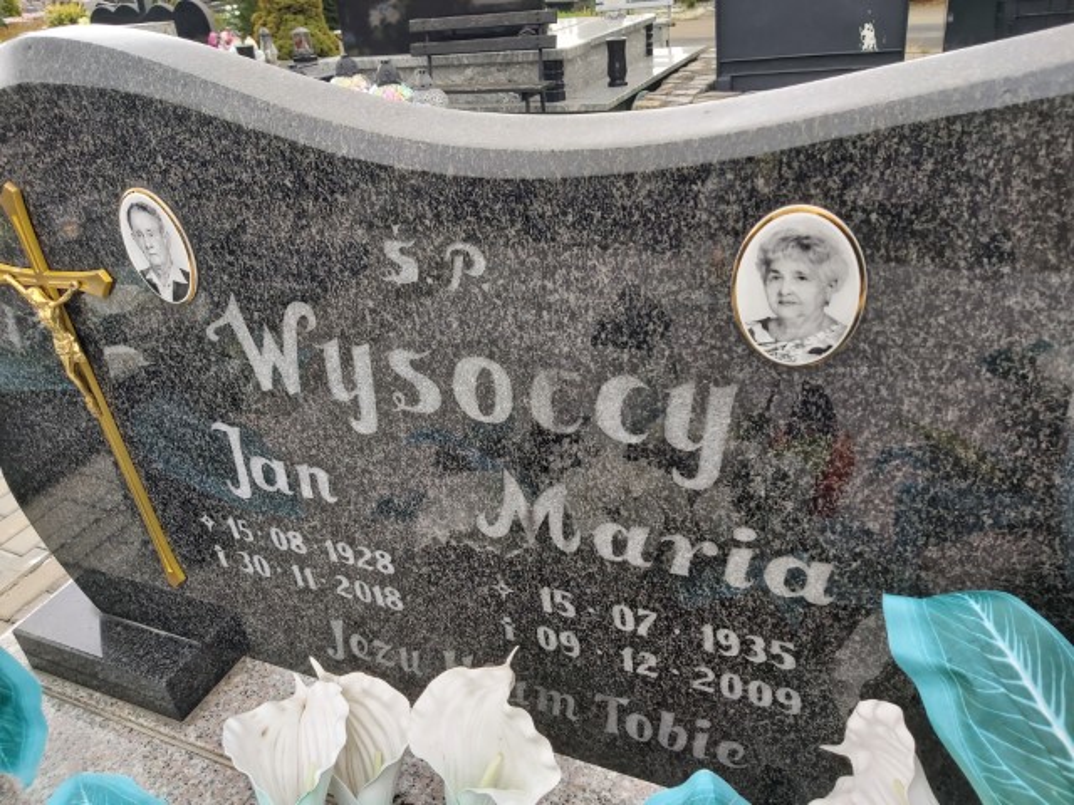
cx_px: 537
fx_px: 807
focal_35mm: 26
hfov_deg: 67.3
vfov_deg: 53.1
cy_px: 402
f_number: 1.7
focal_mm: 3.92
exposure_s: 1/100
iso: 64
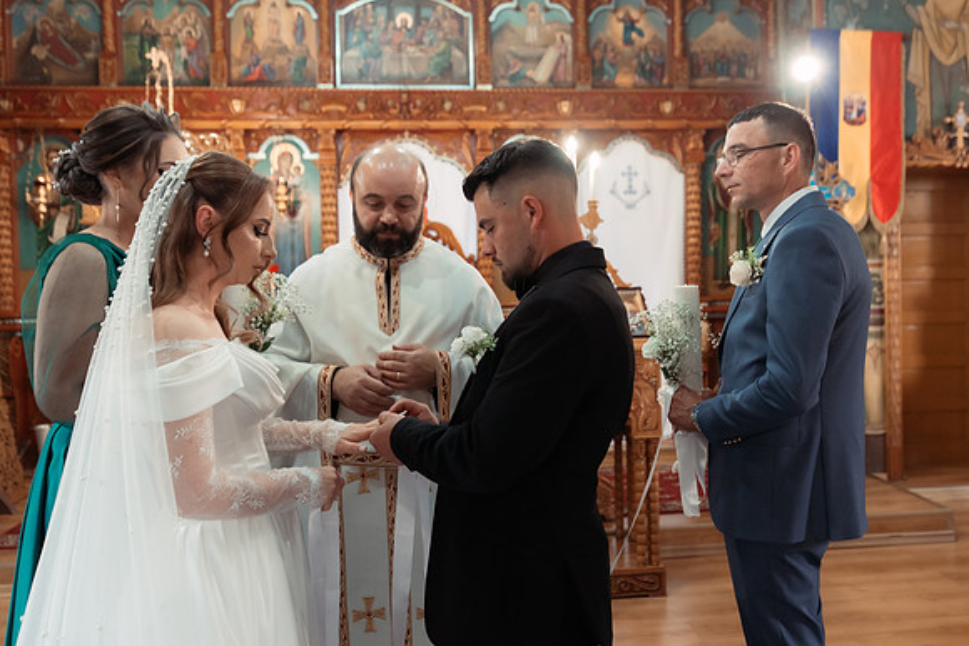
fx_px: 886
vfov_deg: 40.1
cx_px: 530
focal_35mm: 33
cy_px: 295
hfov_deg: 57.3
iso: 1600
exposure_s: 1/200
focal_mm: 30
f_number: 3.2
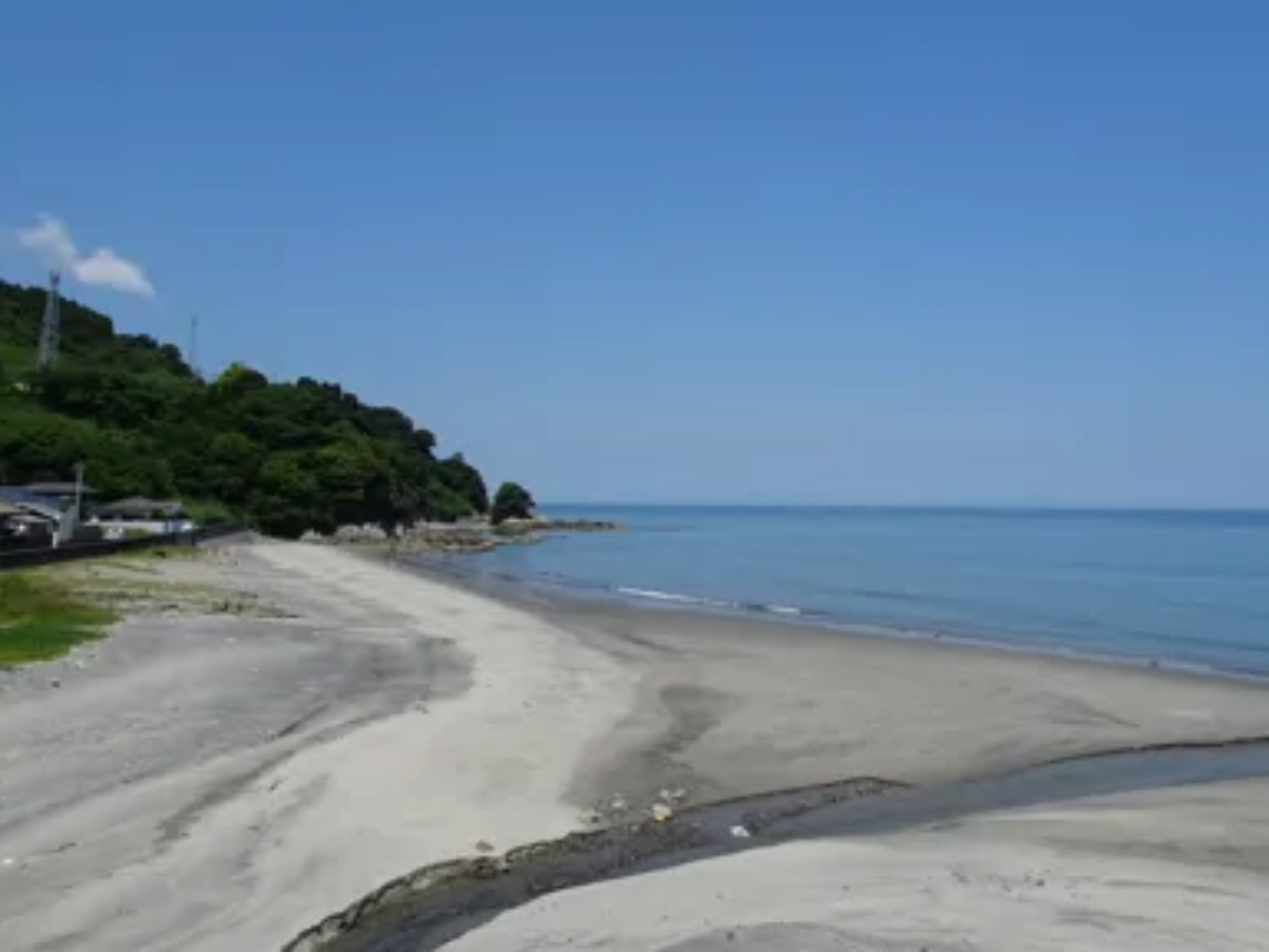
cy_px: 360
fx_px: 1100
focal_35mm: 30
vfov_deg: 46.4
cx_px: 760
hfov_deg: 59.5
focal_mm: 4.1
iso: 80
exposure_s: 1/1600
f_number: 3.5
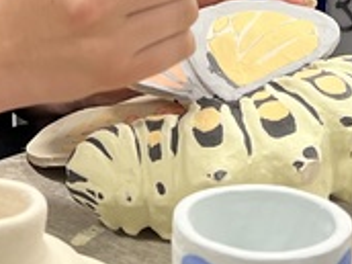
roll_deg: +0.2
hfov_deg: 16.3
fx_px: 1230
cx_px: 182
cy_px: -156
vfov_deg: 11.6
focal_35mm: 121
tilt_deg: -5.8
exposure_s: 1/103
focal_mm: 5.7
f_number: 1.5
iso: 125
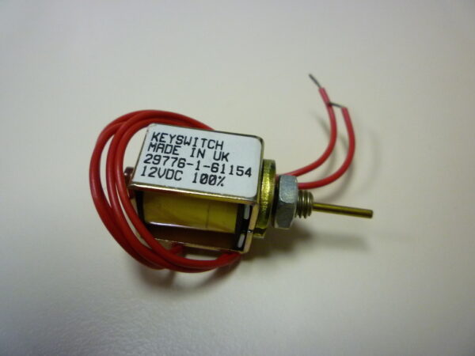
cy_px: 178
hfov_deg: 61.7
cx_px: 238
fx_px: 398
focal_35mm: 29
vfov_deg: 48.2
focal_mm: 5.2
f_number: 3.3
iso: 400
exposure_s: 1/30
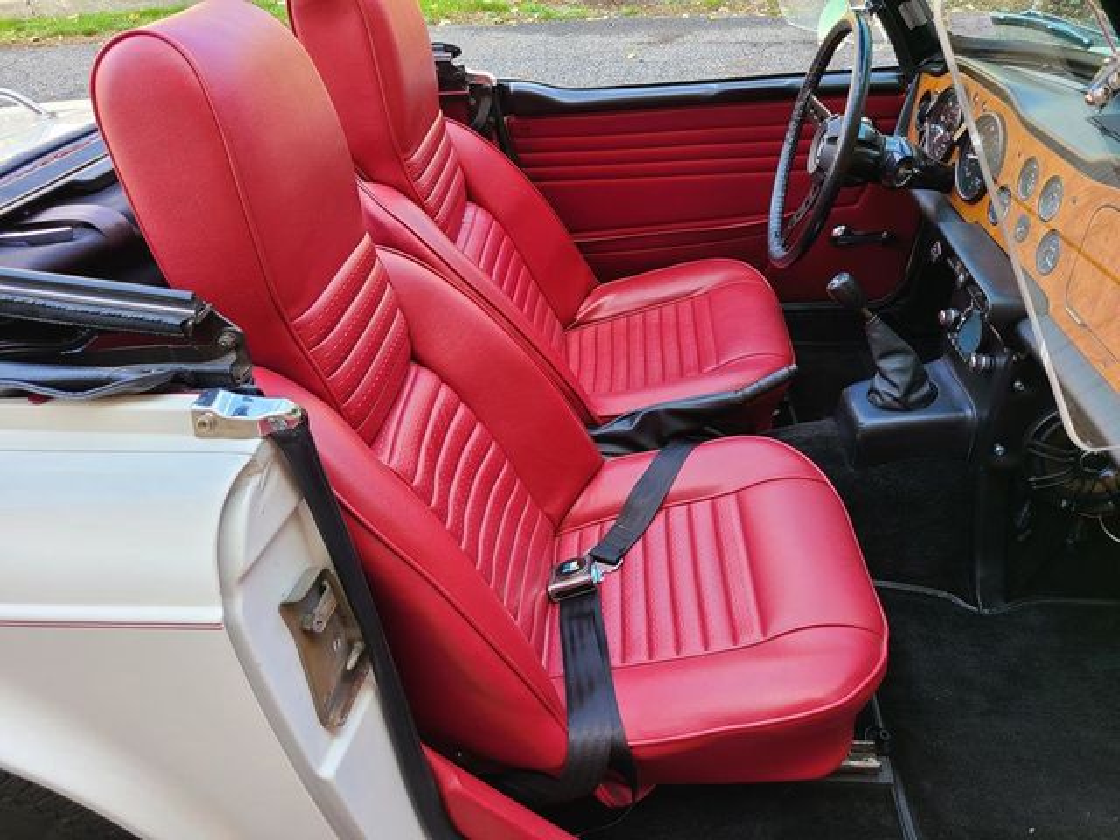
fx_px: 841
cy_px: 420
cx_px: 560
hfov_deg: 67.3
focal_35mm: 26
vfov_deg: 53.1
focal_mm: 5.4
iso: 40
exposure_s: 1/127
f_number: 1.8
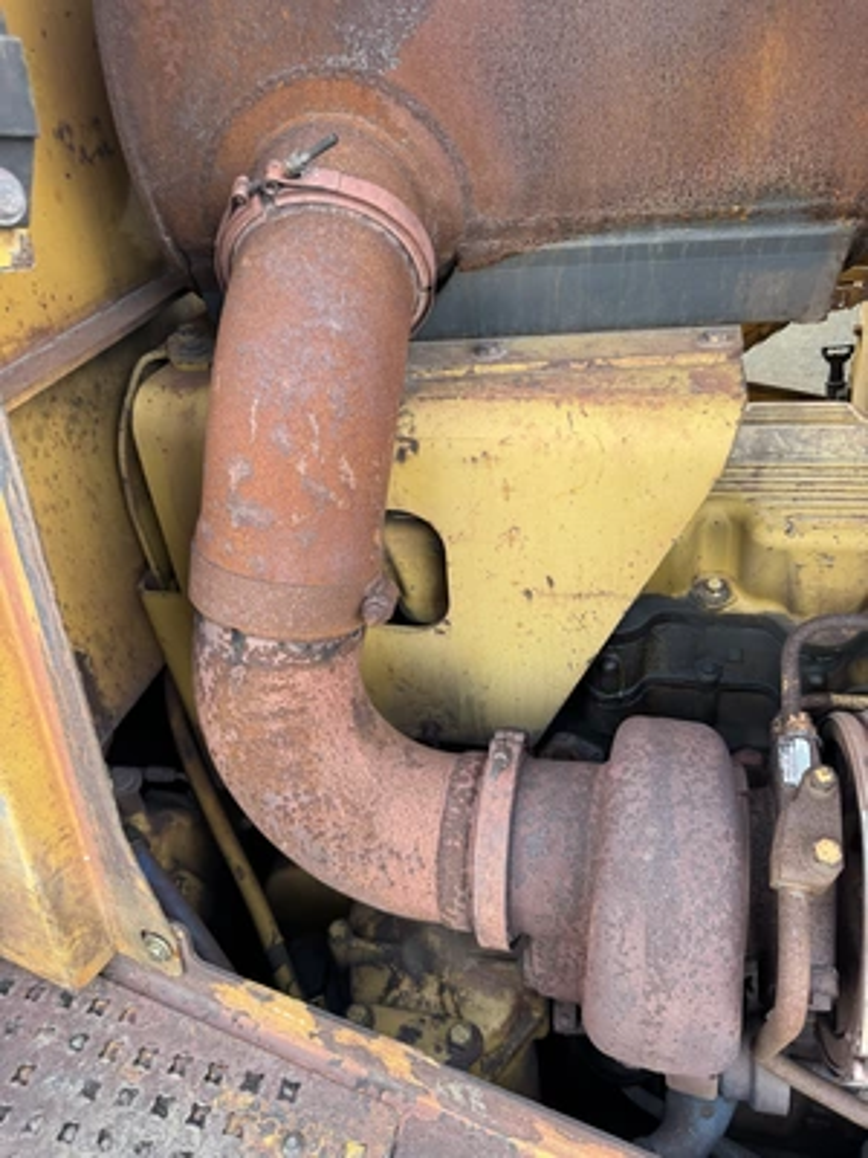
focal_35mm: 24
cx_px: 434
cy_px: 579
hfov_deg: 56.8
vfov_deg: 71.6
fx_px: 802
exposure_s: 1/121
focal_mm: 6.76
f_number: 1.78
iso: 100
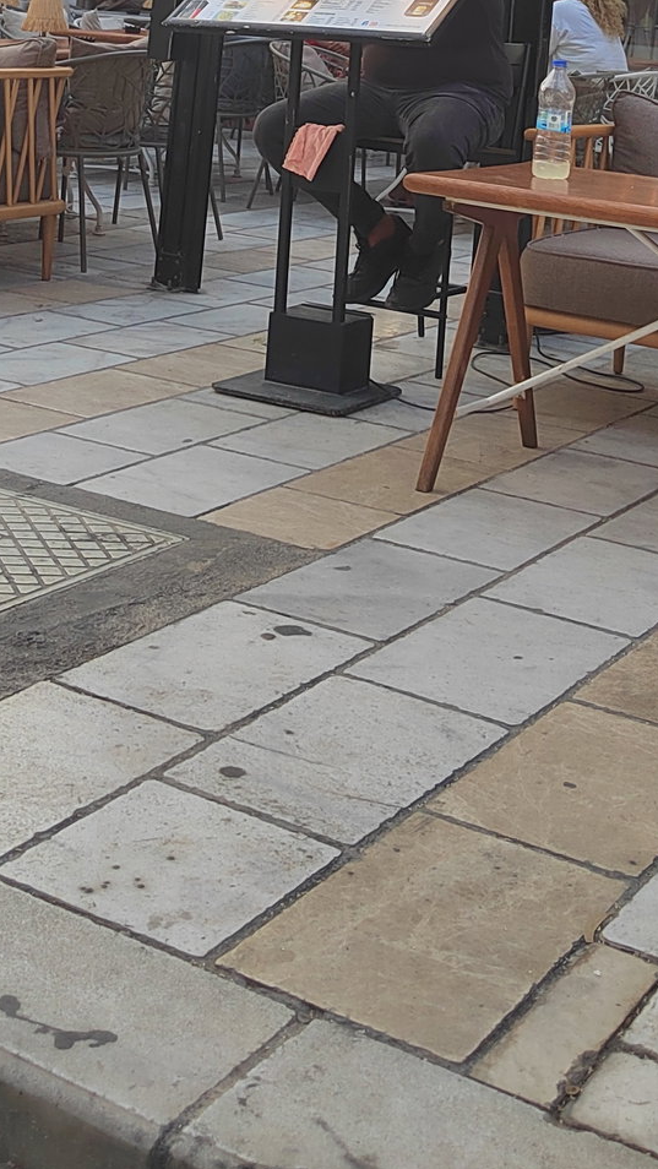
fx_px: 1736
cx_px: 380
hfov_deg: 21.4
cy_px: -106
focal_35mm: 56
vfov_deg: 32.8
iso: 100
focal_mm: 5.52
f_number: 1.9
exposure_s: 1/138
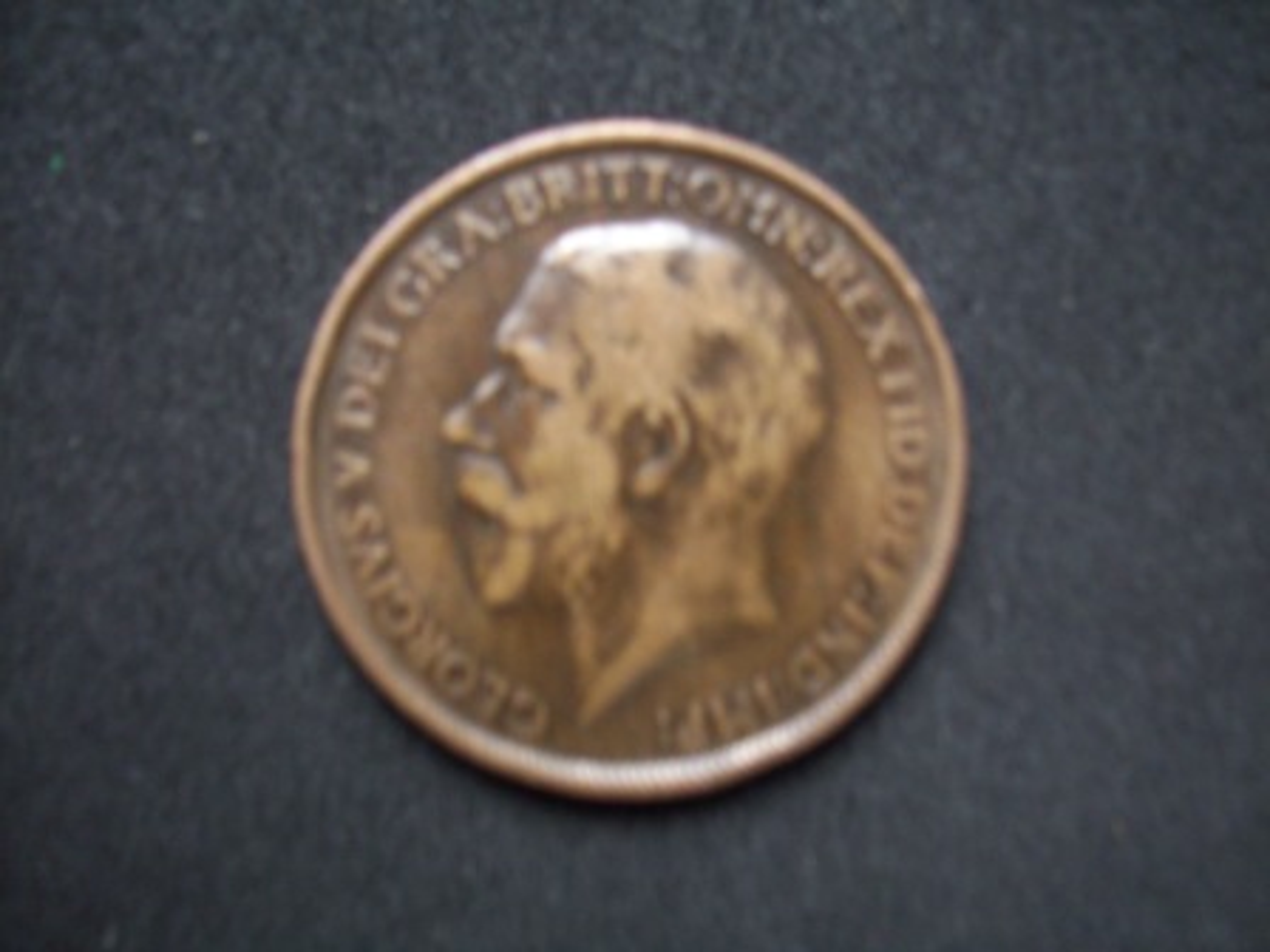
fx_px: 1247
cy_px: 476
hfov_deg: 54.0
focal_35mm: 34
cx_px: 635
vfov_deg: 41.8
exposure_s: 1/8
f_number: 2.9
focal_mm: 5.7
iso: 160
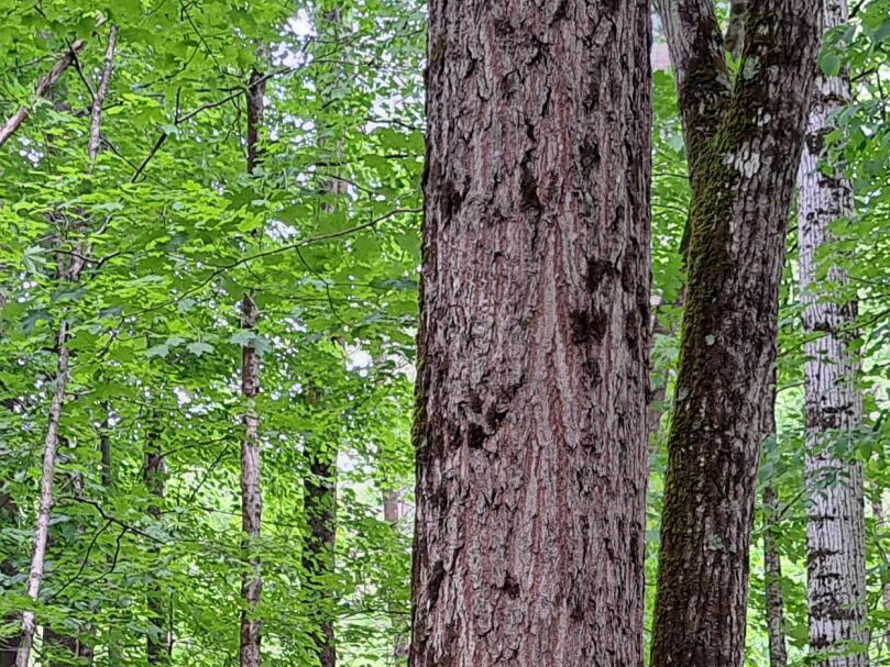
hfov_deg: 21.9
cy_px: 614
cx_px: 628
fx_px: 2289
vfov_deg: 16.4
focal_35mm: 89
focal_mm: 5.23
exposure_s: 1/120
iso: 50
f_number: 1.8
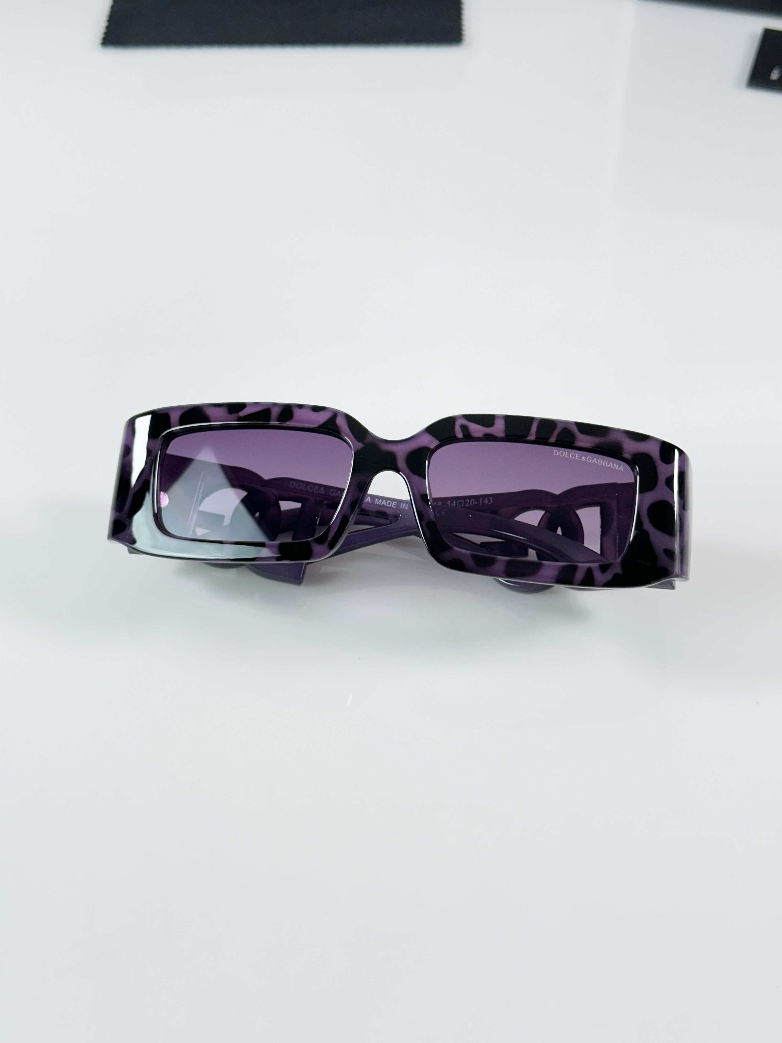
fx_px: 1446
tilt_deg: -47.3
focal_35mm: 48
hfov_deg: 30.3
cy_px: 522
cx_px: 391
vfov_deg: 39.7
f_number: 1.78
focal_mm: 6.86
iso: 64
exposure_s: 1/100
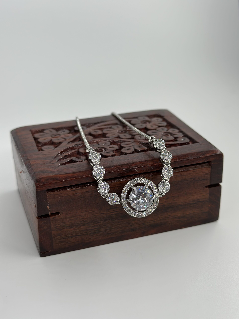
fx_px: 442
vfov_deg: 39.7
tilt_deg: -25.4
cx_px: 120
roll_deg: -1.2
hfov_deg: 30.3
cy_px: 160
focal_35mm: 48
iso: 80
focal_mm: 6.86
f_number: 1.78
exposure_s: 1/1613
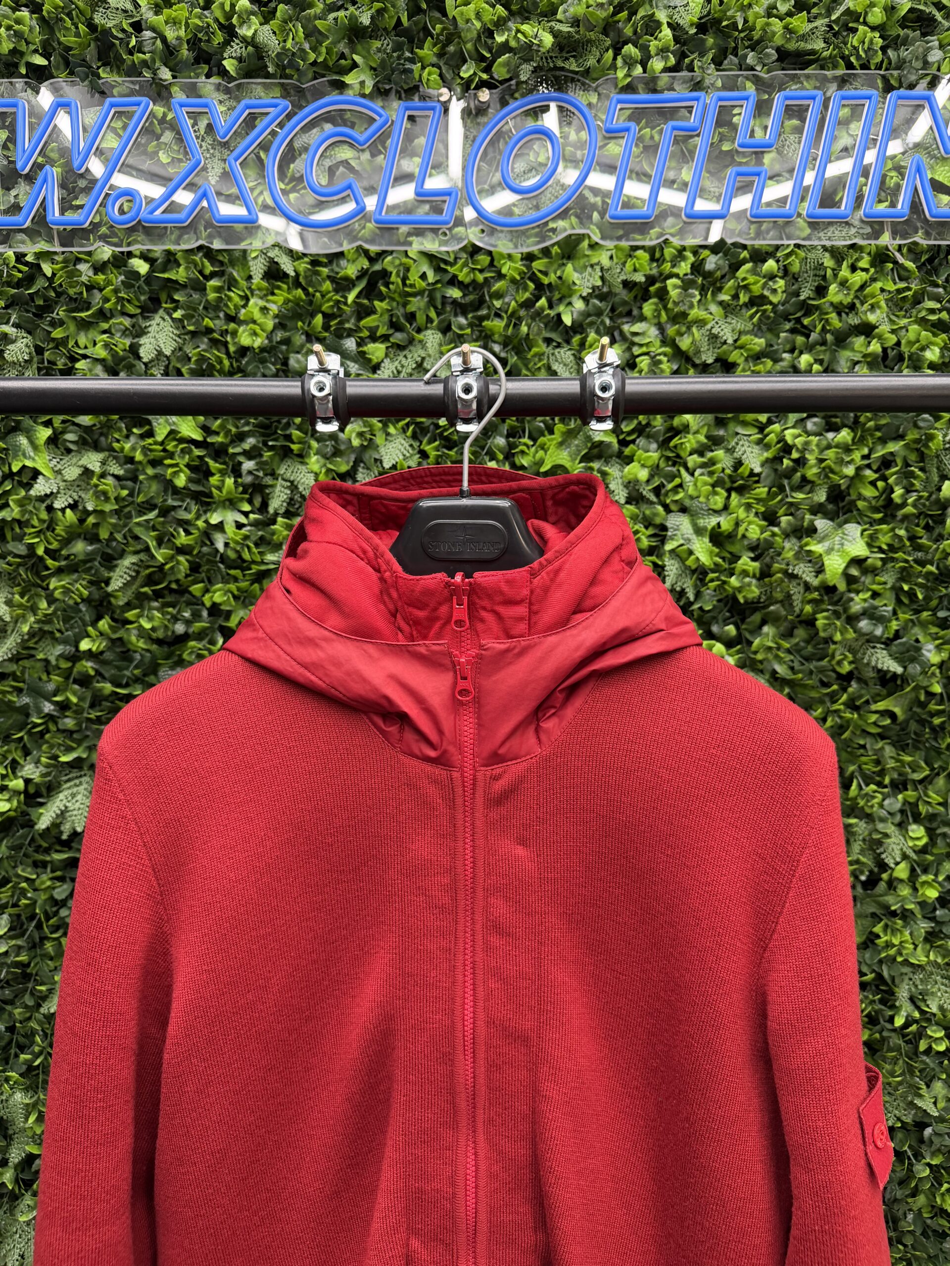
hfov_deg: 56.8
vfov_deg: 71.6
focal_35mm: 24
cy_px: 633
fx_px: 878
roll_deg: -0.6
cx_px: 475
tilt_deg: -5.5
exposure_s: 1/60
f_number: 1.78
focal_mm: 6.76
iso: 250
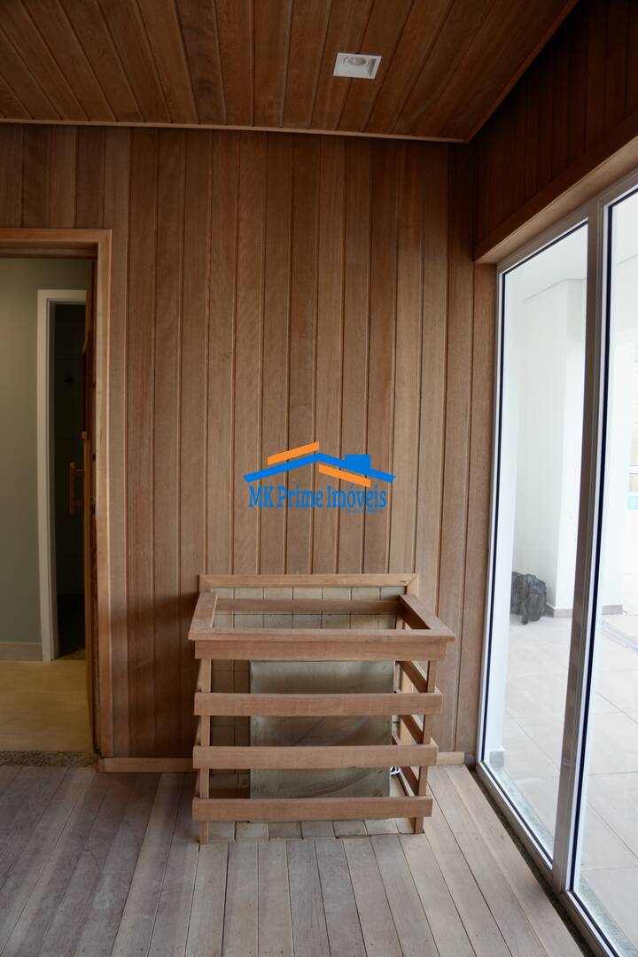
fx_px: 638
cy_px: 478
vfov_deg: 73.7
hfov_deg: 53.1
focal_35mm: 24
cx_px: 319
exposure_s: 1/160
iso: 250
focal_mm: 16
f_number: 4
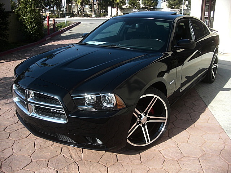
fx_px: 240
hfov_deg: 51.4
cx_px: 116
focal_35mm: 36
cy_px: 86
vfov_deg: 39.7
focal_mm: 6.3
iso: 50
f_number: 2.8
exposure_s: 1/400
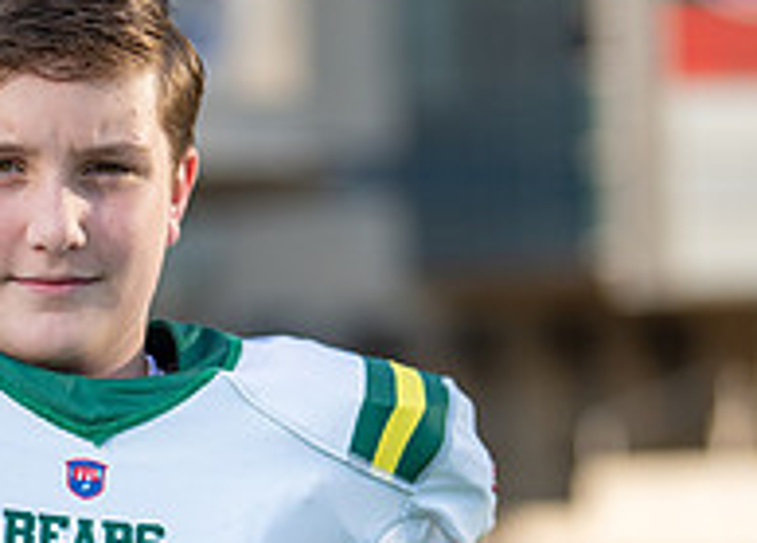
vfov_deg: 7.8
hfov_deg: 10.8
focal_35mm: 185
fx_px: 3982
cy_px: 569
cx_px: 167
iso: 100
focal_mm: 50
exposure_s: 1/4000
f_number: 1.2
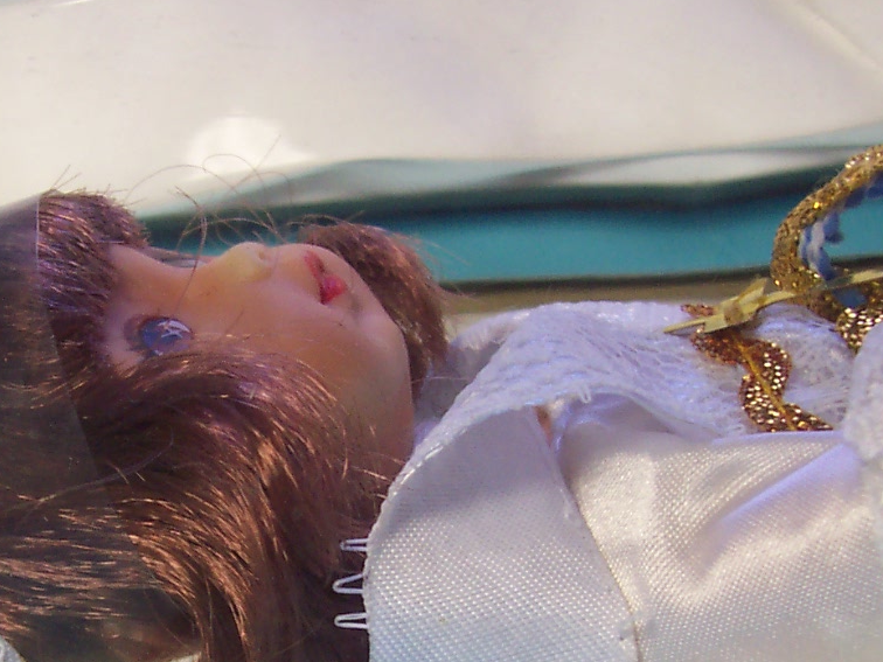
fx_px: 2066
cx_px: 241
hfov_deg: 23.9
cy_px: 572
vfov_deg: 18.0
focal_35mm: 81
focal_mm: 5.6
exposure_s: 1/30
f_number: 2.8
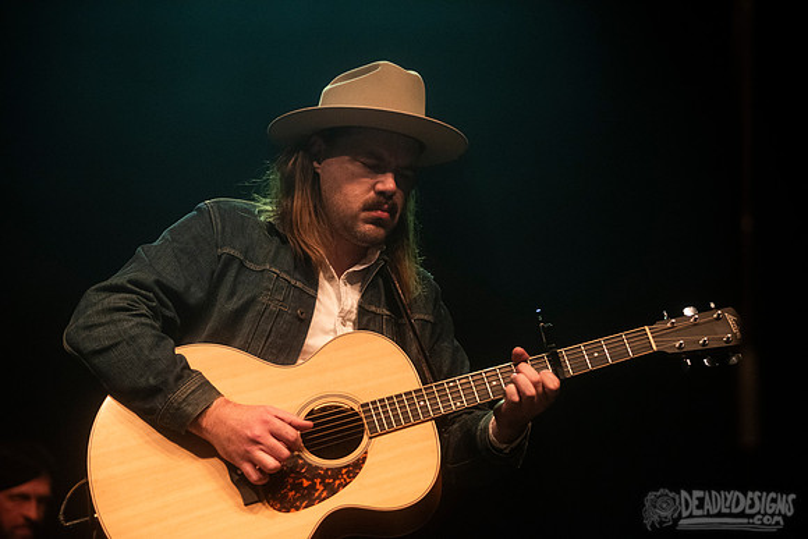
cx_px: 404
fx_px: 2469
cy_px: 270
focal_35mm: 110
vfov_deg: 12.5
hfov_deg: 18.6
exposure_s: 1/125
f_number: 3.2
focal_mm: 110
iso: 2500
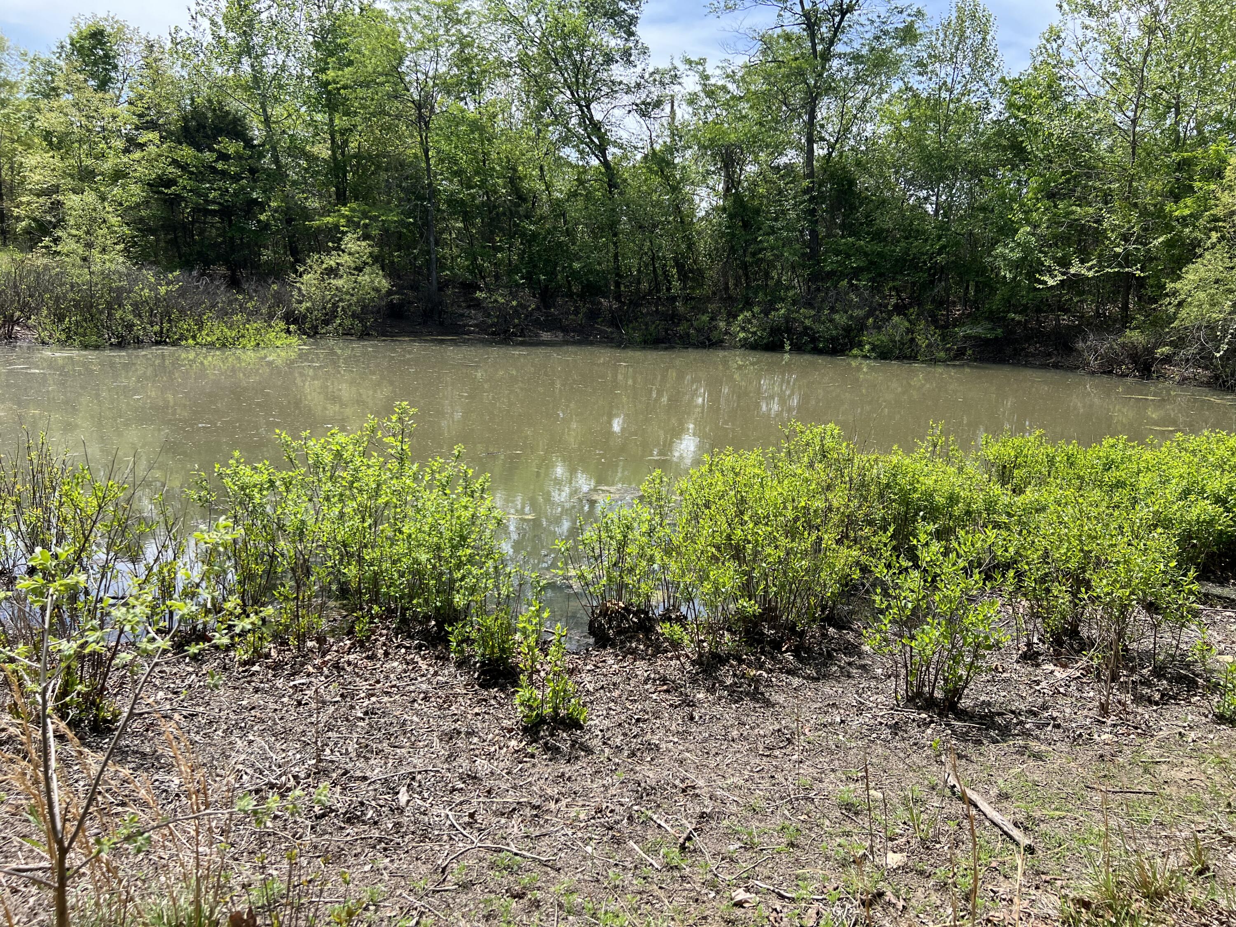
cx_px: 618
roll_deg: -0.8
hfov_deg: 67.3
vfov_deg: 53.1
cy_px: 464
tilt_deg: -11.5
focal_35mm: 26
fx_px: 928
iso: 50
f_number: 1.5
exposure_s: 1/1669
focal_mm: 5.7
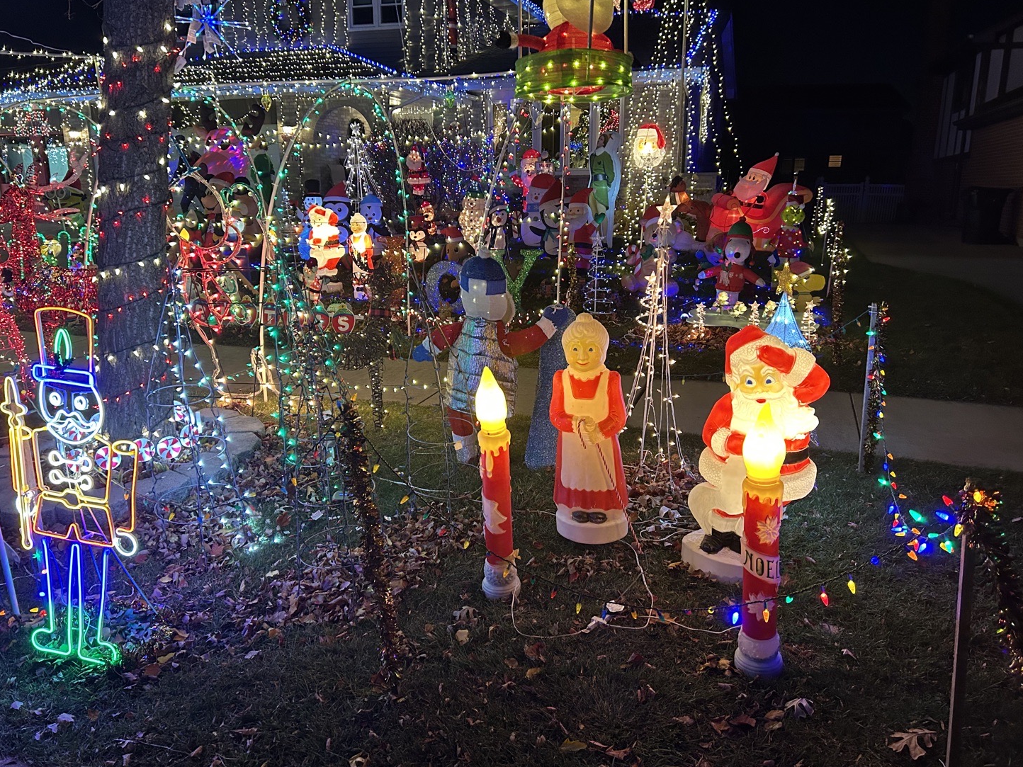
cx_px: 506
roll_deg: +0.3
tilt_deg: -13.9
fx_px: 798
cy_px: 384
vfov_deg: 51.4
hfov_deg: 65.3
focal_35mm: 27
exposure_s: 1/60
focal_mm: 5.7
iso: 400
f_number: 1.5
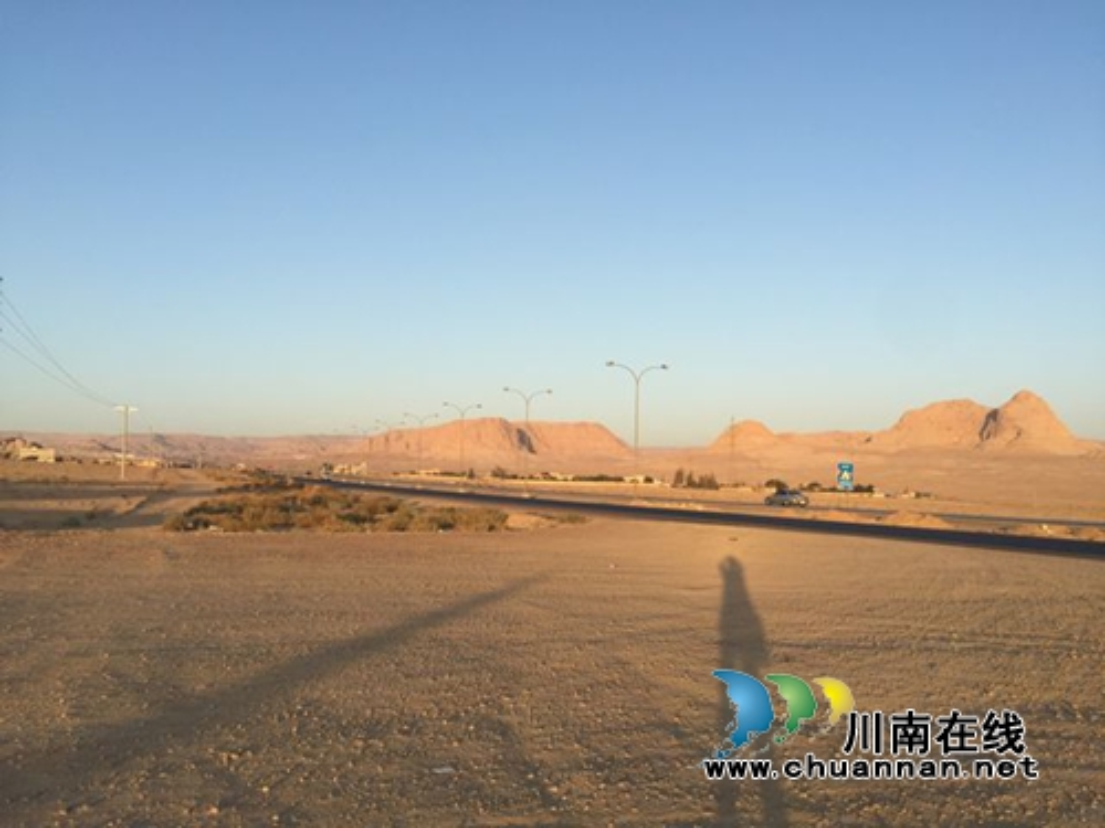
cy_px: 414
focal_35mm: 29
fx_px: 926
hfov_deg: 61.7
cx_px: 552
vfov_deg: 48.2
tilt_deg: +6.5
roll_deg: -3.1
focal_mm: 4.15
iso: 32
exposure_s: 1/791
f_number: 2.2
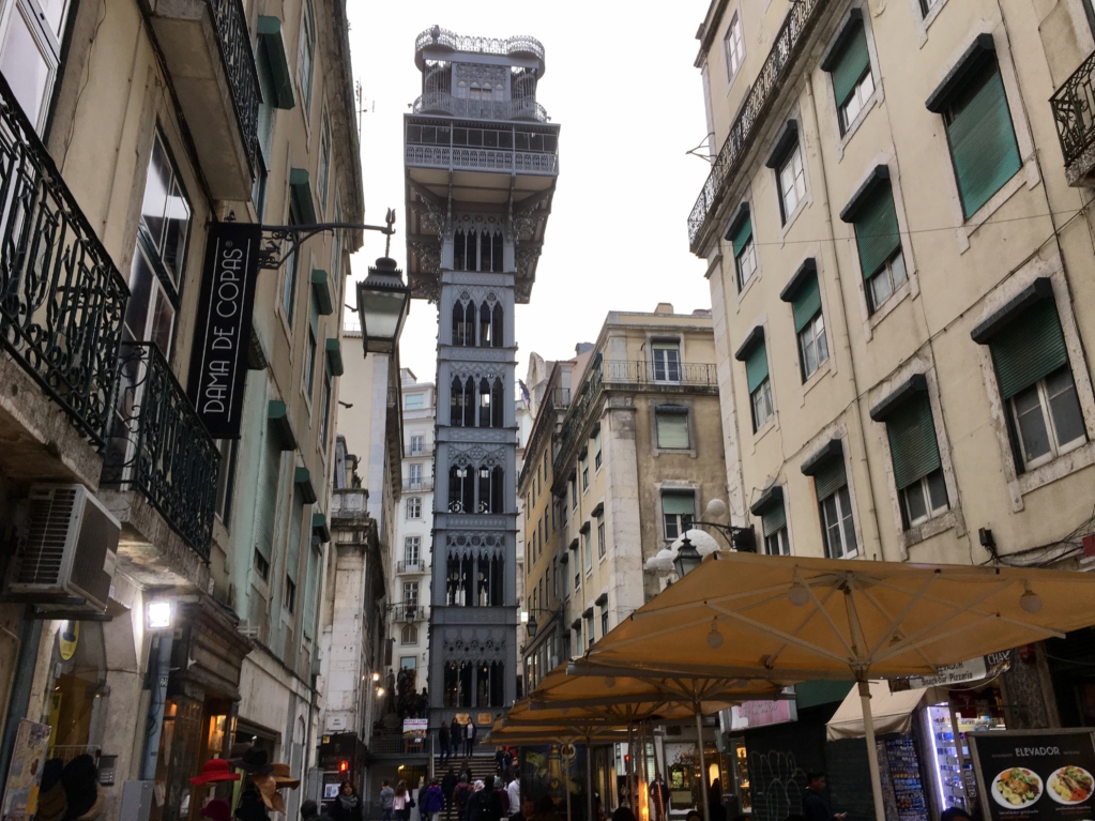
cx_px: 548
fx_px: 917
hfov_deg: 61.7
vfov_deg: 48.2
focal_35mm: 29
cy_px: 410
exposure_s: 1/100
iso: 32
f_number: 2.2
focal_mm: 4.15
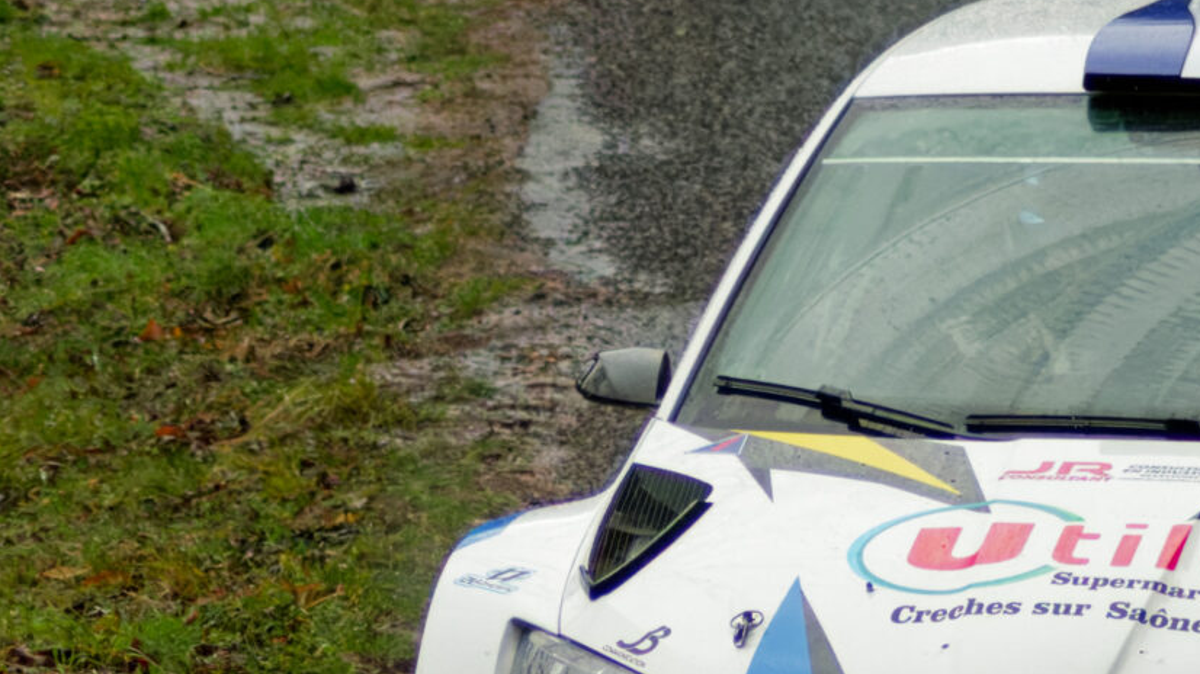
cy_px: 778
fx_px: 10847
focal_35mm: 341
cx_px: 835
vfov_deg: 3.6
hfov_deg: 6.3
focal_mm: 70
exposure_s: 1/4000
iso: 7200
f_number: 4
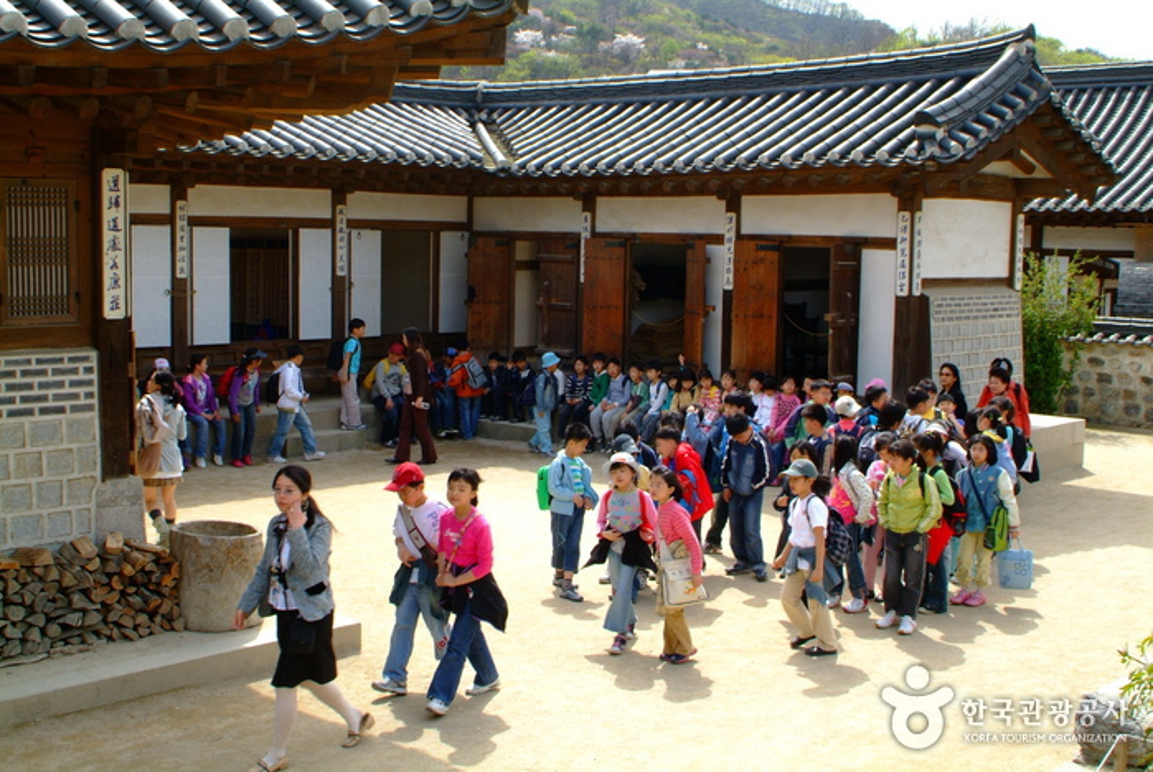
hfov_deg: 46.3
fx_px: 1347
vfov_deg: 32.0
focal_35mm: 42
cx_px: 576
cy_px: 386
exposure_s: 1/90
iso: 400
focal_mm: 28
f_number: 13
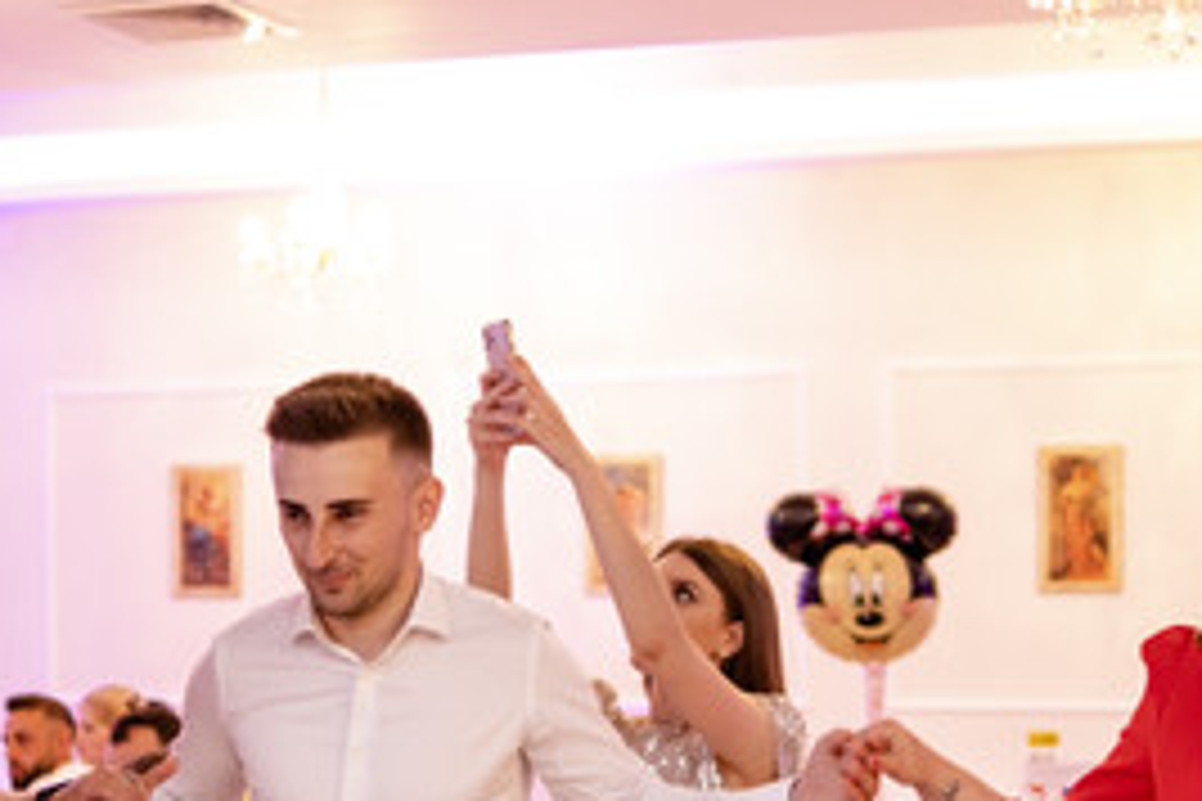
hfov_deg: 24.2
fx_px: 2804
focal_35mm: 84
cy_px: 700
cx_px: 671
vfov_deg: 16.1
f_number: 1.4
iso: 800
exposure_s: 1/125
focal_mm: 23
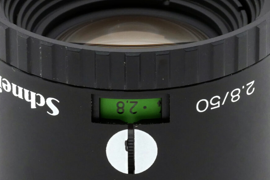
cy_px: 55
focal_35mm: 365
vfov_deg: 3.8
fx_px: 2737
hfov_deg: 5.6
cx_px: 122
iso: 800
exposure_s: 1/30
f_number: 11
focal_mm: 60
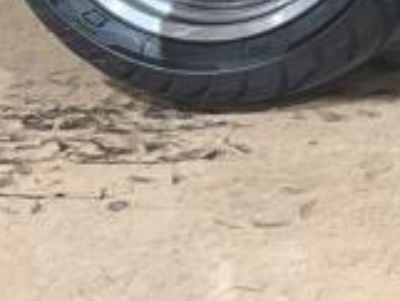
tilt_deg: -12.0
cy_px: -341
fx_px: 1376
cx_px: 825
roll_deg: +1.7
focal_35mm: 119
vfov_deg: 11.1
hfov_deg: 13.8
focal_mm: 6.76
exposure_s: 1/60
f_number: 1.78
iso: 400
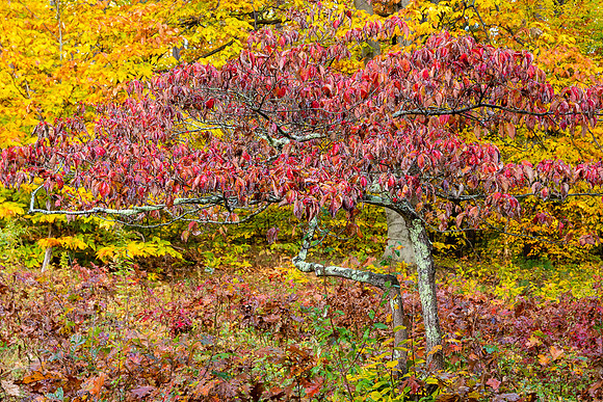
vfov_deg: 14.3
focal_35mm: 96
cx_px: 302
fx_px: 1603
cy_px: 201
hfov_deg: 21.3
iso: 200
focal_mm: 46
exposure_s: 1/13
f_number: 7.1
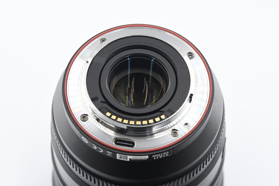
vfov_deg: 8.6
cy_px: 93
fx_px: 1240
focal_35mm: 160
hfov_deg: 12.8
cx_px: 140
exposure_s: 1/160
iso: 2000
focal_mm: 80
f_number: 7.1
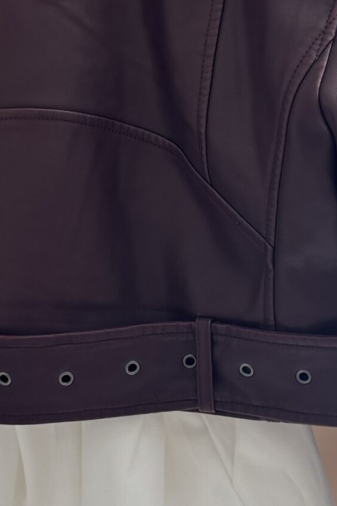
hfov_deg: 17.9
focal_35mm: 76
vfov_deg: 26.3
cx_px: 191
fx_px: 1067
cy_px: 121
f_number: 1.78
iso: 80
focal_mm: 6.76
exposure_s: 1/383
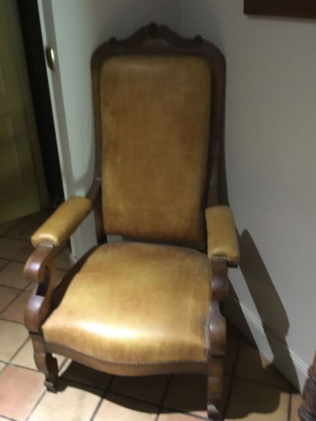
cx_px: 144
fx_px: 426
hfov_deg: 40.7
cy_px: 223
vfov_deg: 52.6
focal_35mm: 35
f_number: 2.4
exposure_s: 1/17
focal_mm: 3.3
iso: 500
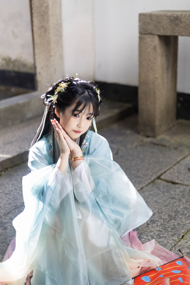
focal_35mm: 50
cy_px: 142
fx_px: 396
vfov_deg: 39.6
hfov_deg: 27.0
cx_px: 95
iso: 100
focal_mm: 50
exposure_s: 1/400
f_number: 1.8
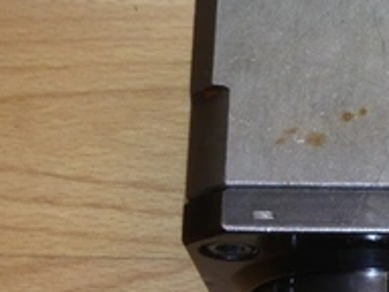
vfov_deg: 11.4
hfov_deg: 14.6
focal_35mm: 129
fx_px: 1450
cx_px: 507
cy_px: 244
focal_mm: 4.13
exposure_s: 1/52
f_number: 2.4
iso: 50
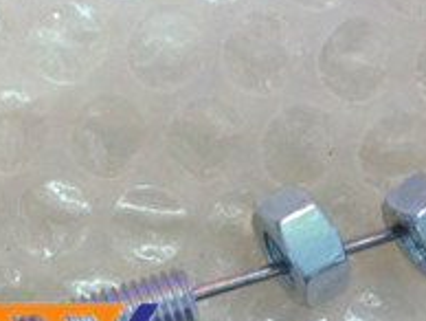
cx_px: 72
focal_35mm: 135
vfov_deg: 10.8
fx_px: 1663
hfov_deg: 14.5
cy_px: 376
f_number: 2.4
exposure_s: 1/30
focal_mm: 4.28
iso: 50
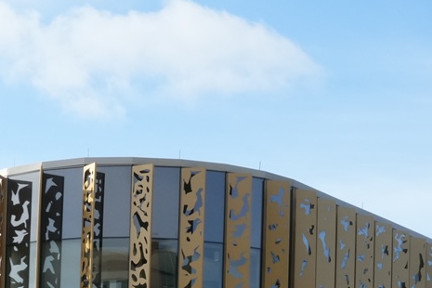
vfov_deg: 9.0
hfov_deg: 14.3
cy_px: 593
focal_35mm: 142
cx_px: 50
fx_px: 1704
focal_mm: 33
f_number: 22
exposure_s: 1/125
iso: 640
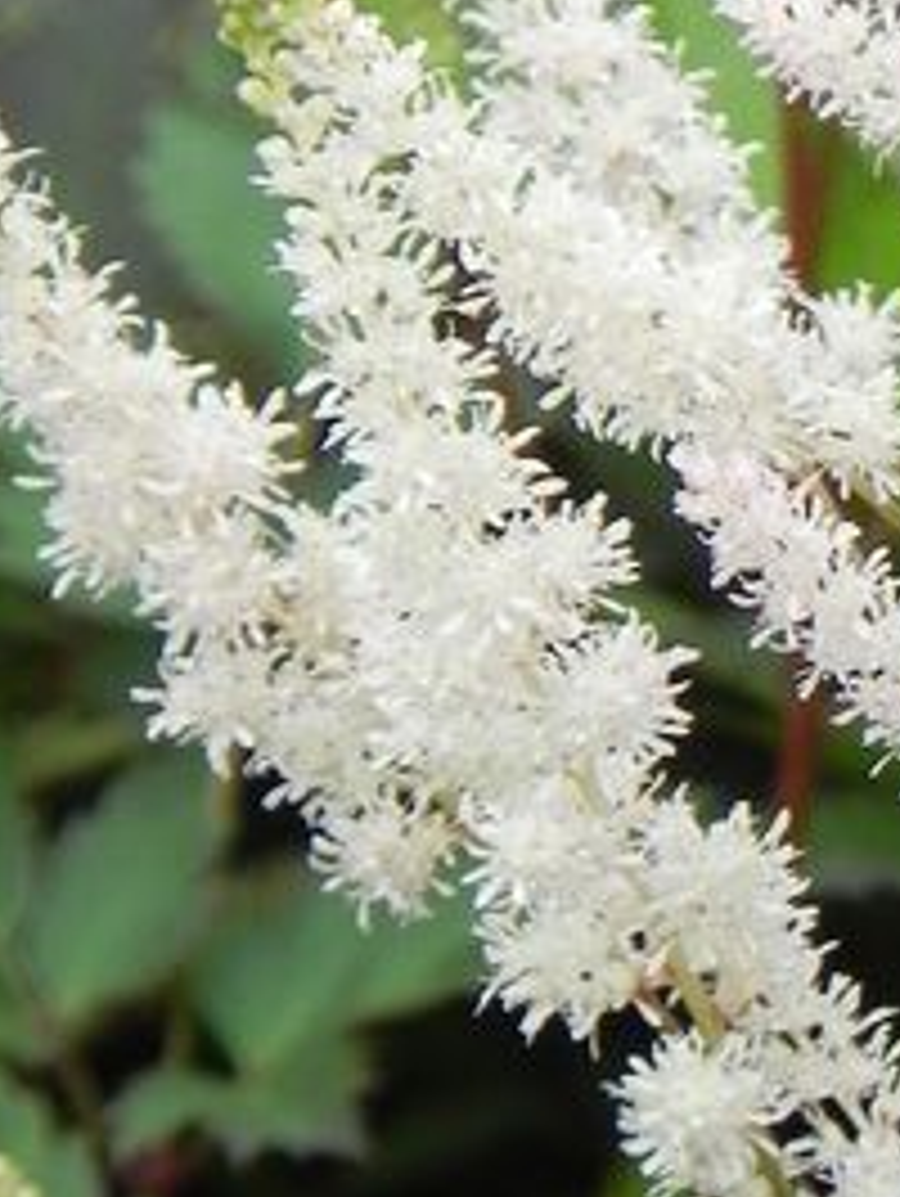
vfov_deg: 2.0
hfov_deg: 1.5
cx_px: 1094
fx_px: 35026
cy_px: 99
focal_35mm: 1012
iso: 160
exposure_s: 1/250
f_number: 5
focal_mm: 59.9
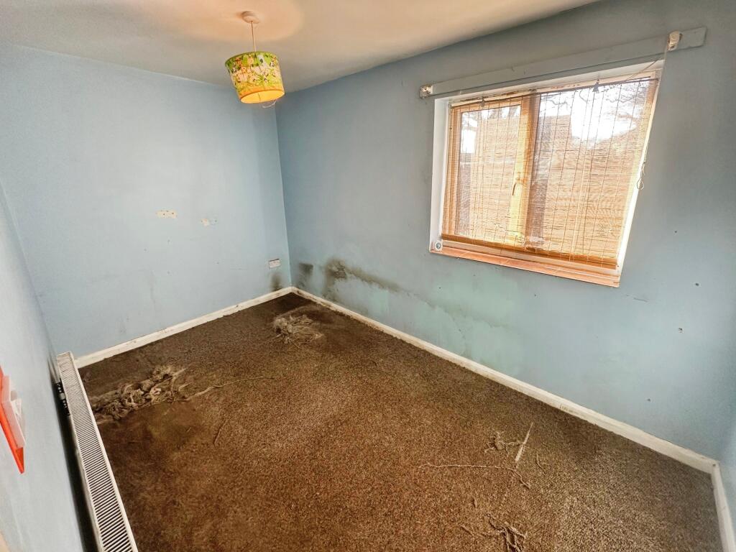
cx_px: 368
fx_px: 298
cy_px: 276
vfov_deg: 85.7
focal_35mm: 14
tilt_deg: -16.3
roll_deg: +0.8
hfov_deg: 102.1
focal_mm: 2.22
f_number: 2.2
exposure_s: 1/100
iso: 160
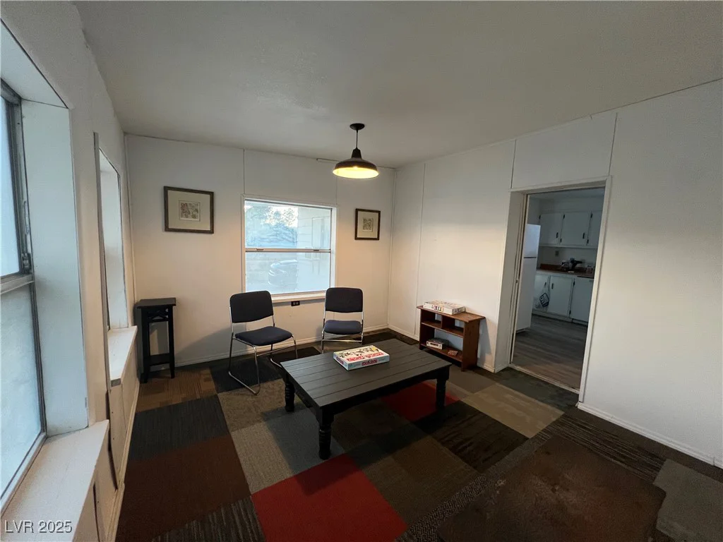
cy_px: 271
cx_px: 362
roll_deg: -2.1
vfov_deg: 89.9
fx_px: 272
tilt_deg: -7.2
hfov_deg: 106.2
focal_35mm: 13
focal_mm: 1.57
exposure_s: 1/60
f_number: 1.8
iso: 250
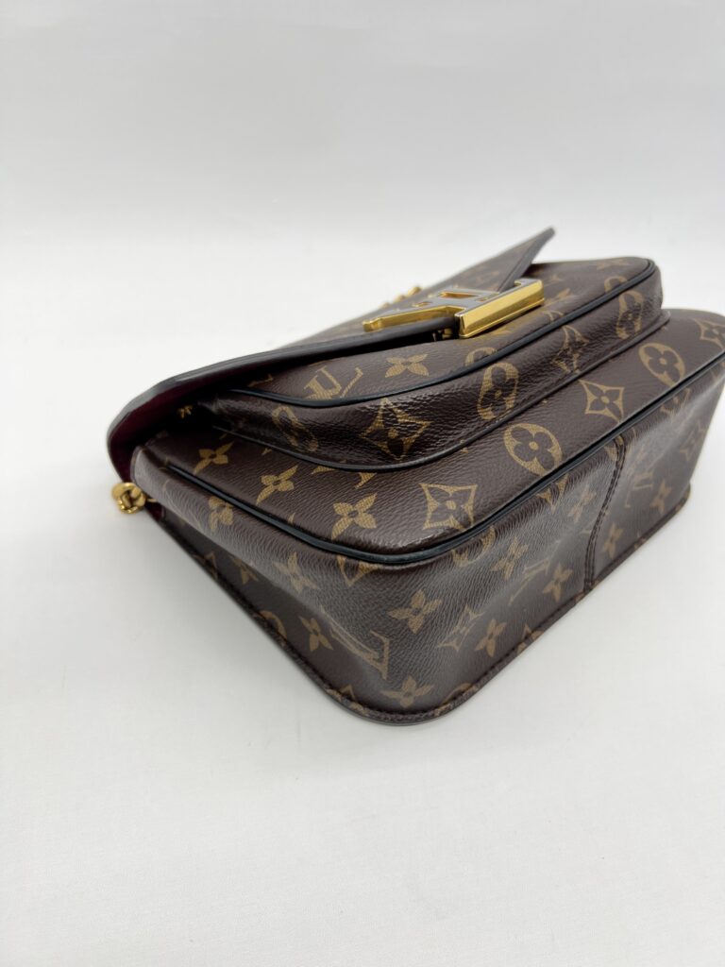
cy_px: 484
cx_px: 362
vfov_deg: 67.3
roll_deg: -6.4
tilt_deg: -40.9
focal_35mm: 26
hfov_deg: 53.1
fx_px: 726
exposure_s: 1/172
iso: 40
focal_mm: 5.7
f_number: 1.5
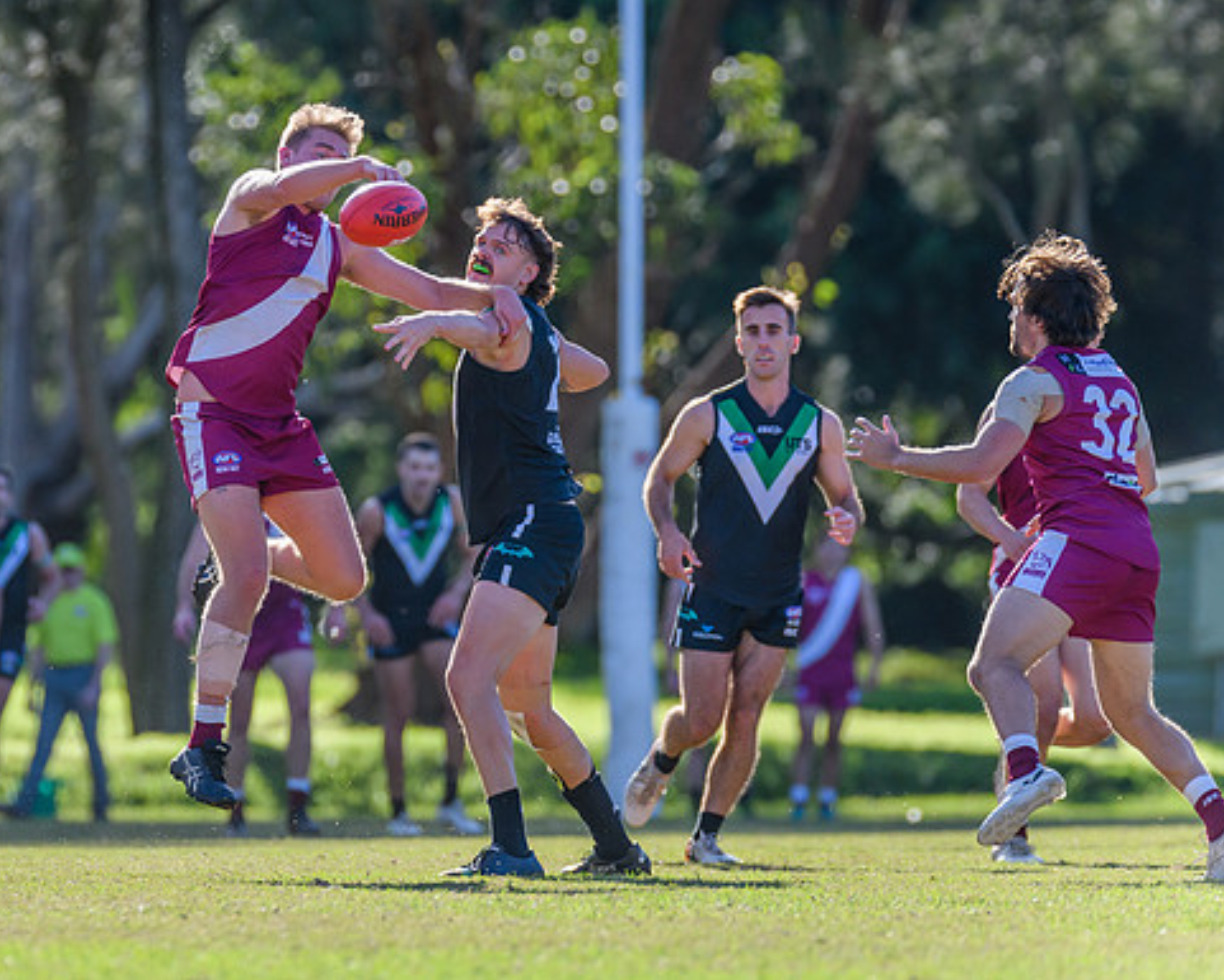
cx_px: 329
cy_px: 350
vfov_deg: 3.2
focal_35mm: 486
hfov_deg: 4.0
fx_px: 17609
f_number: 4
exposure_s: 1/2500
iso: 1000
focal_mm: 310
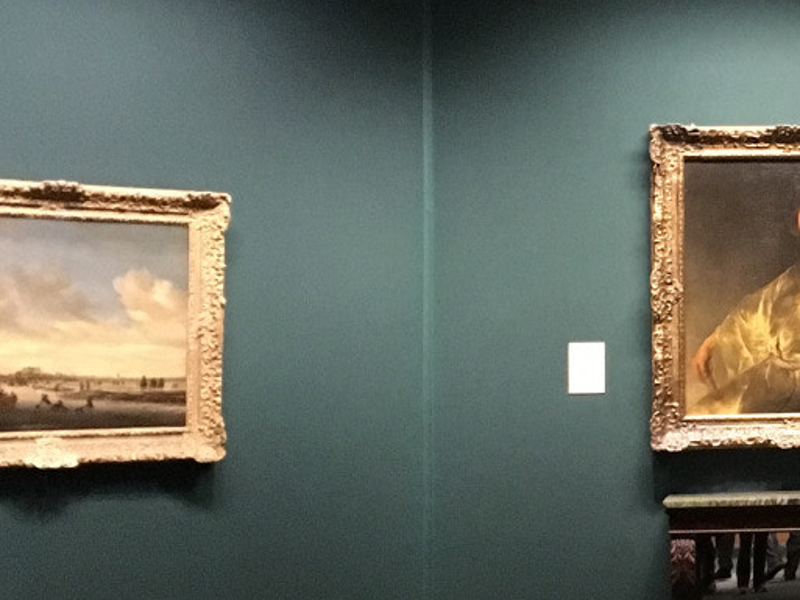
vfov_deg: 16.6
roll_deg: +0.9
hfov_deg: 20.3
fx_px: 2057
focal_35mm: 89
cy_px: 264
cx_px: 1016
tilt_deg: +3.9
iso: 320
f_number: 2.2
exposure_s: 1/17
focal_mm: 4.15
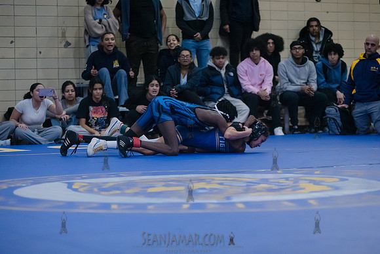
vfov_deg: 12.2
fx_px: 1182
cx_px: 190
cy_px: 127
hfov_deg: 18.3
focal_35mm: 112
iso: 8000
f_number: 3.2
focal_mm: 112
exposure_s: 1/400
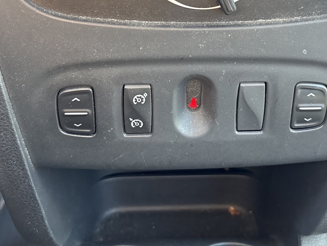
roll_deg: -0.8
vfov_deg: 25.2
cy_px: 17
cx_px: 188
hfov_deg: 34.3
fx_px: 529
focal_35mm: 56
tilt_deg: -33.5
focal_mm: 5.96
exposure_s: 1/60
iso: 200
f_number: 1.6
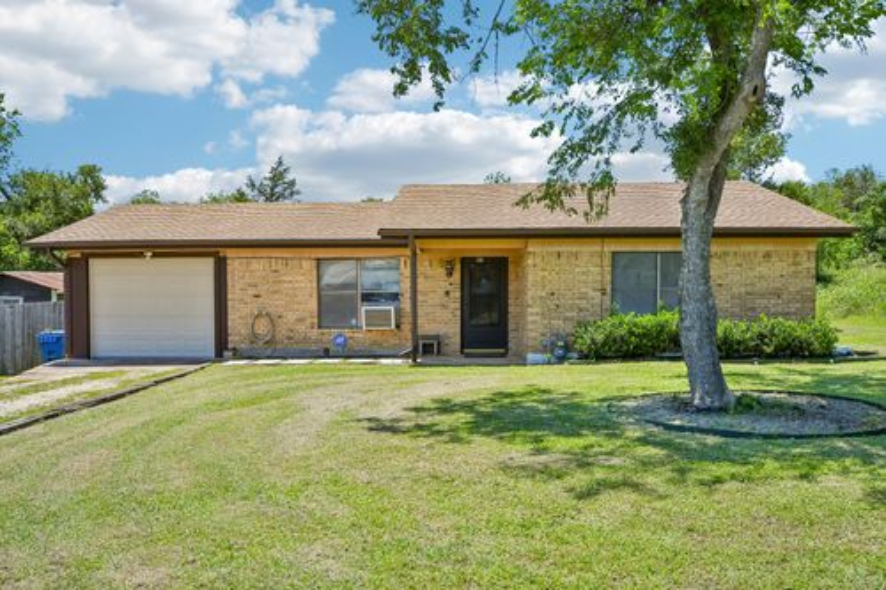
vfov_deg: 45.6
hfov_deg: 64.6
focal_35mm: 28
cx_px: 443
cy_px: 295
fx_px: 701
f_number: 8
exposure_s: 1/1600
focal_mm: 19
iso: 400
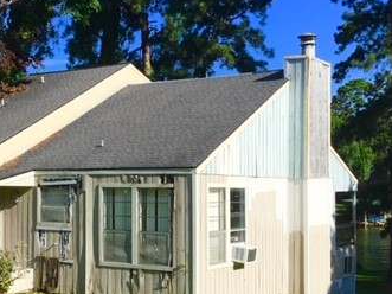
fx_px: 679
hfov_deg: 32.1
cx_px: 149
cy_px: 184
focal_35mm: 60
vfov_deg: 24.3
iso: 25
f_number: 2.4
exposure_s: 1/1359
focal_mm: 3.3
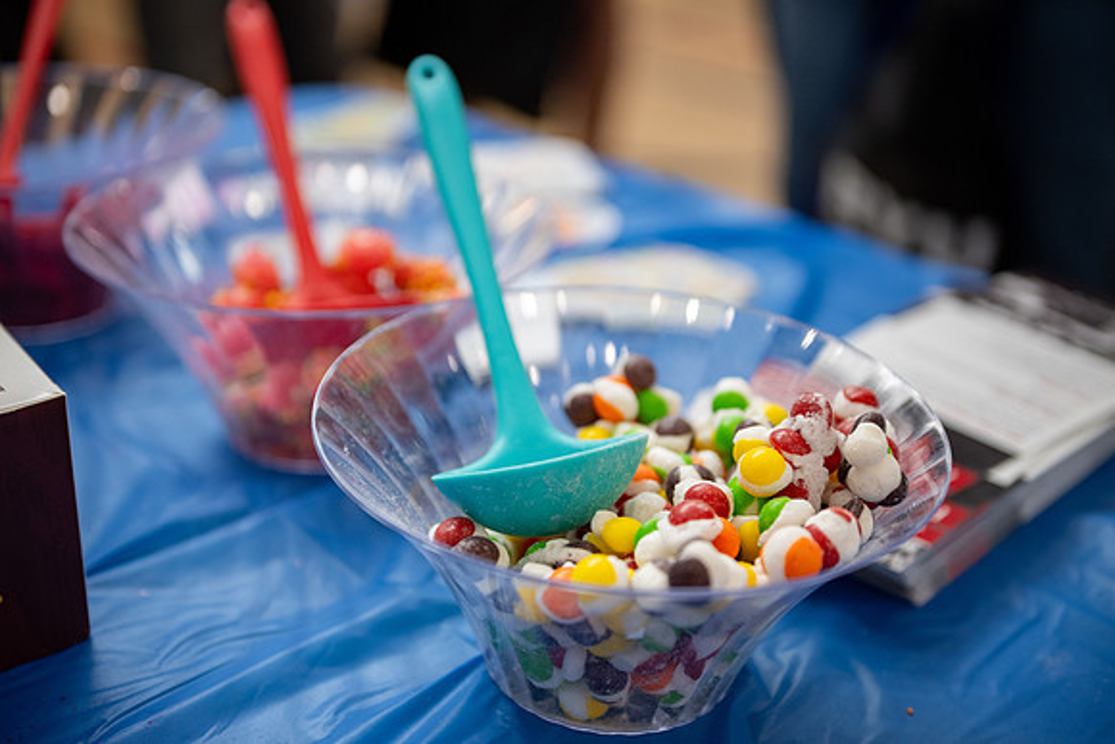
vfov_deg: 27.0
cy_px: 372
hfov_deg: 39.6
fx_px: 1549
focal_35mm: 50
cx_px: 558
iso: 1250
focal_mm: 50
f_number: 2.8
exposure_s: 1/500
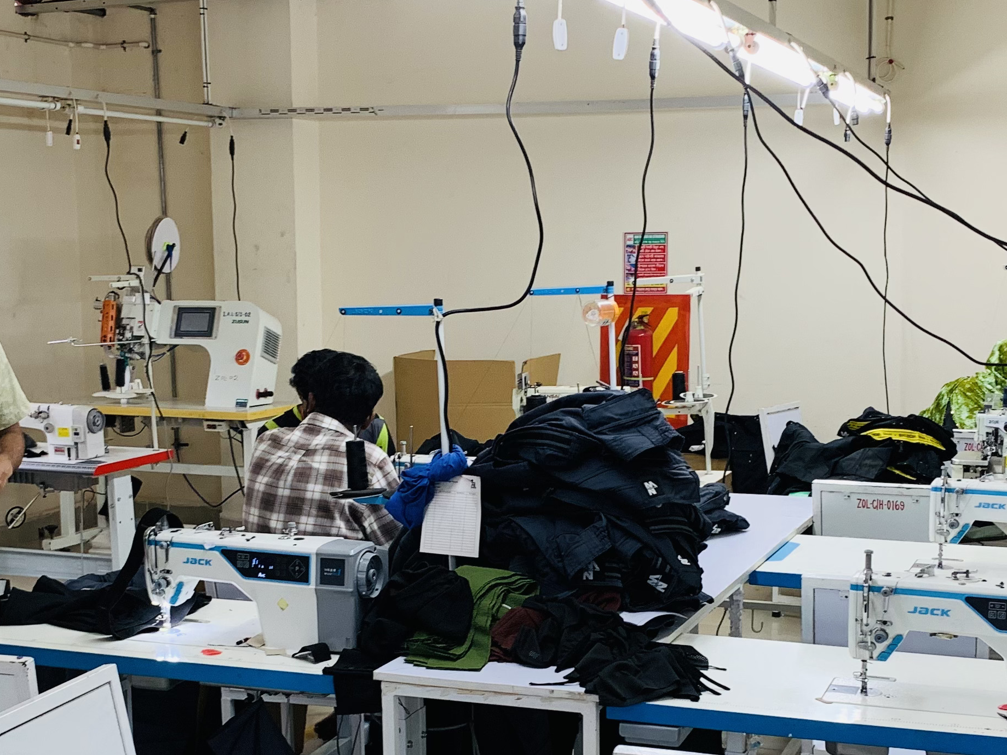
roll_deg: +0.4
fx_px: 1658
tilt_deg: -9.4
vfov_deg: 25.4
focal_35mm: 57
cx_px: 466
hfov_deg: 33.8
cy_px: 544
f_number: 1.8
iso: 64
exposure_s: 1/50
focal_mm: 4.25
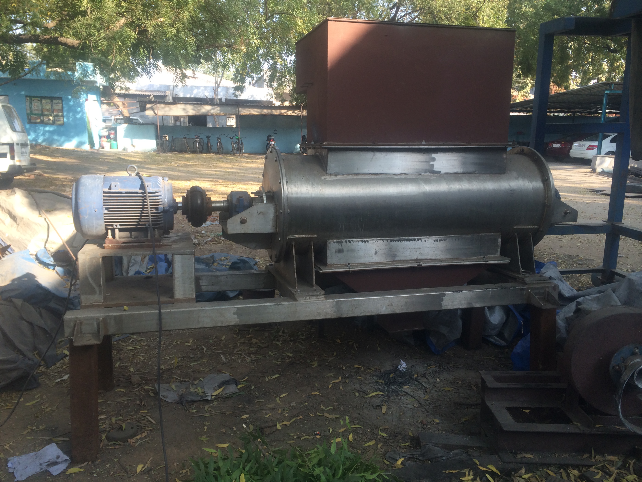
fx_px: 556
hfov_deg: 60.0
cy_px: 241
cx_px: 321
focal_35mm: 30
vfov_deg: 46.8
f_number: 2.2
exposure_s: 1/206
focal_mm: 4.12
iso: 32
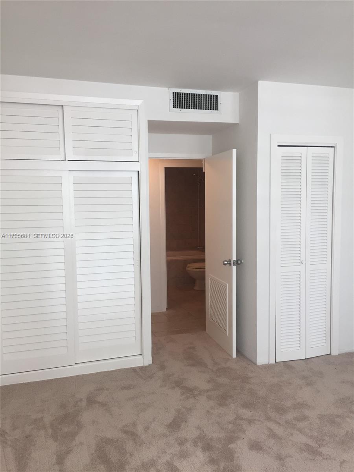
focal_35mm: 29
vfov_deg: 61.7
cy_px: 236
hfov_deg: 48.2
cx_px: 177
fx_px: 395
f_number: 2.2
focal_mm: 4.15
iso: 50
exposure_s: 1/120
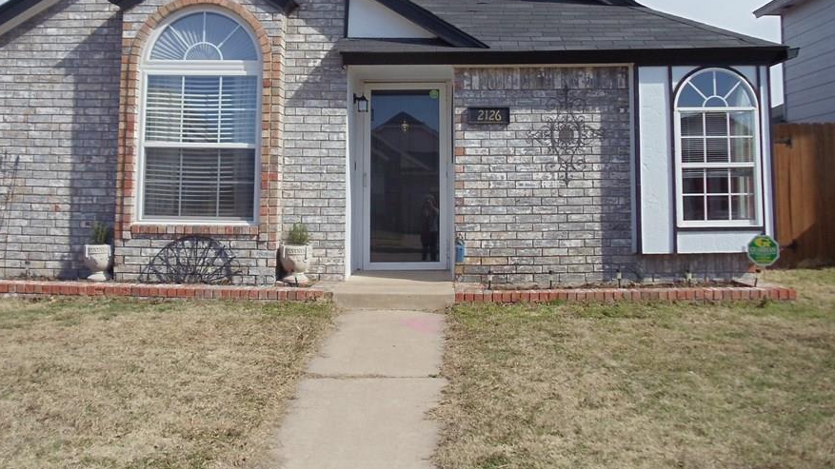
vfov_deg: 21.2
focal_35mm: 56
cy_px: 109
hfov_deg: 37.2
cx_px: 368
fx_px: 1240
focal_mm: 6
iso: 80
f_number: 7.1
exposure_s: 1/200
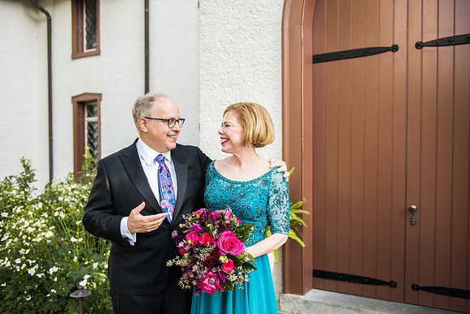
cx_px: 244
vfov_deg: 38.5
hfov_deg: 55.2
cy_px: 174
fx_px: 449
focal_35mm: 34
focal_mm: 31
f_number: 2.8
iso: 160
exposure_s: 1/500
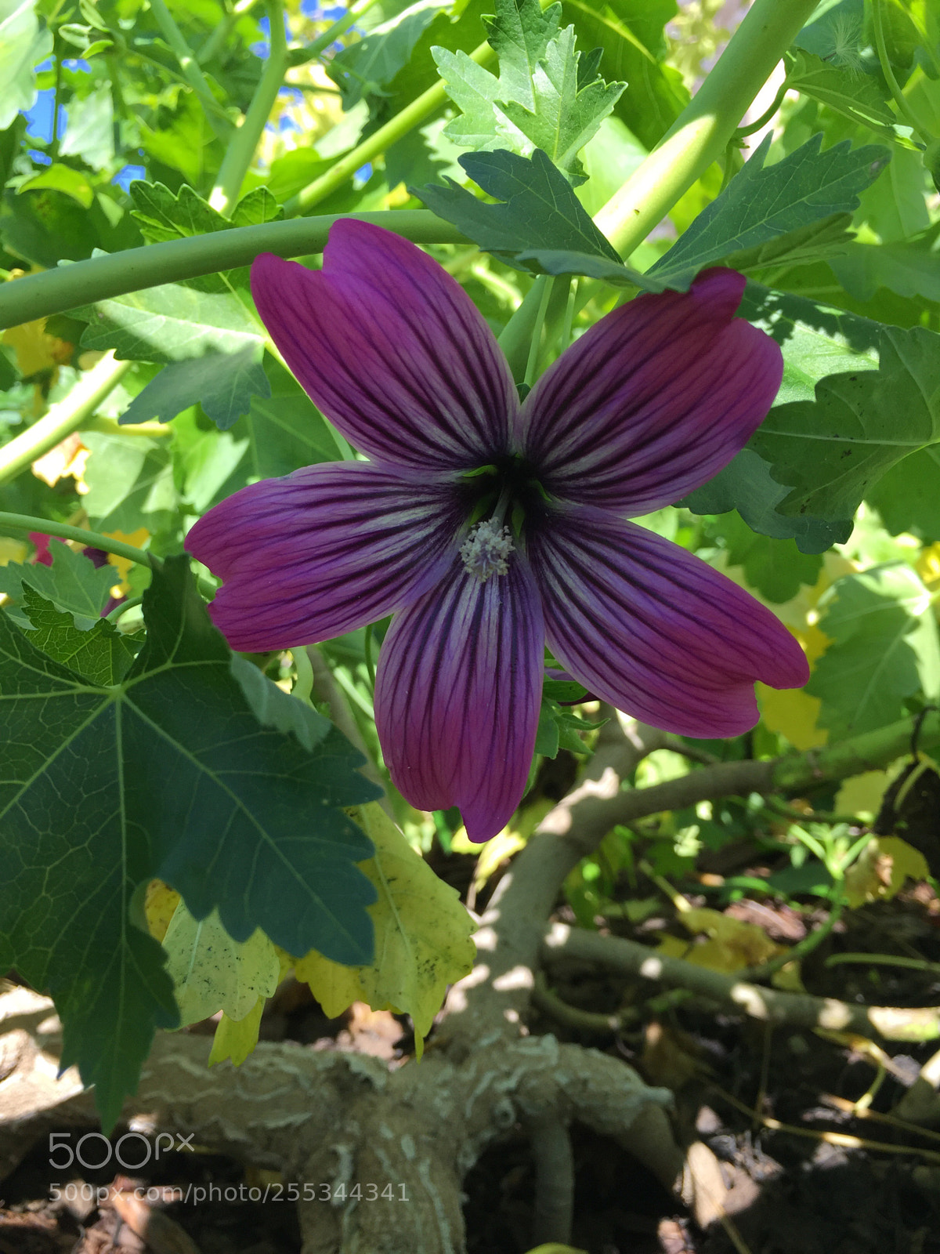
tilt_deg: +1.4
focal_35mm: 29
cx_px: 470
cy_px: 627
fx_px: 1050
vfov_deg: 61.7
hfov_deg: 48.2
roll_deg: -1.9
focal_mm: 4.15
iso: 32
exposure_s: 1/507
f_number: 2.2
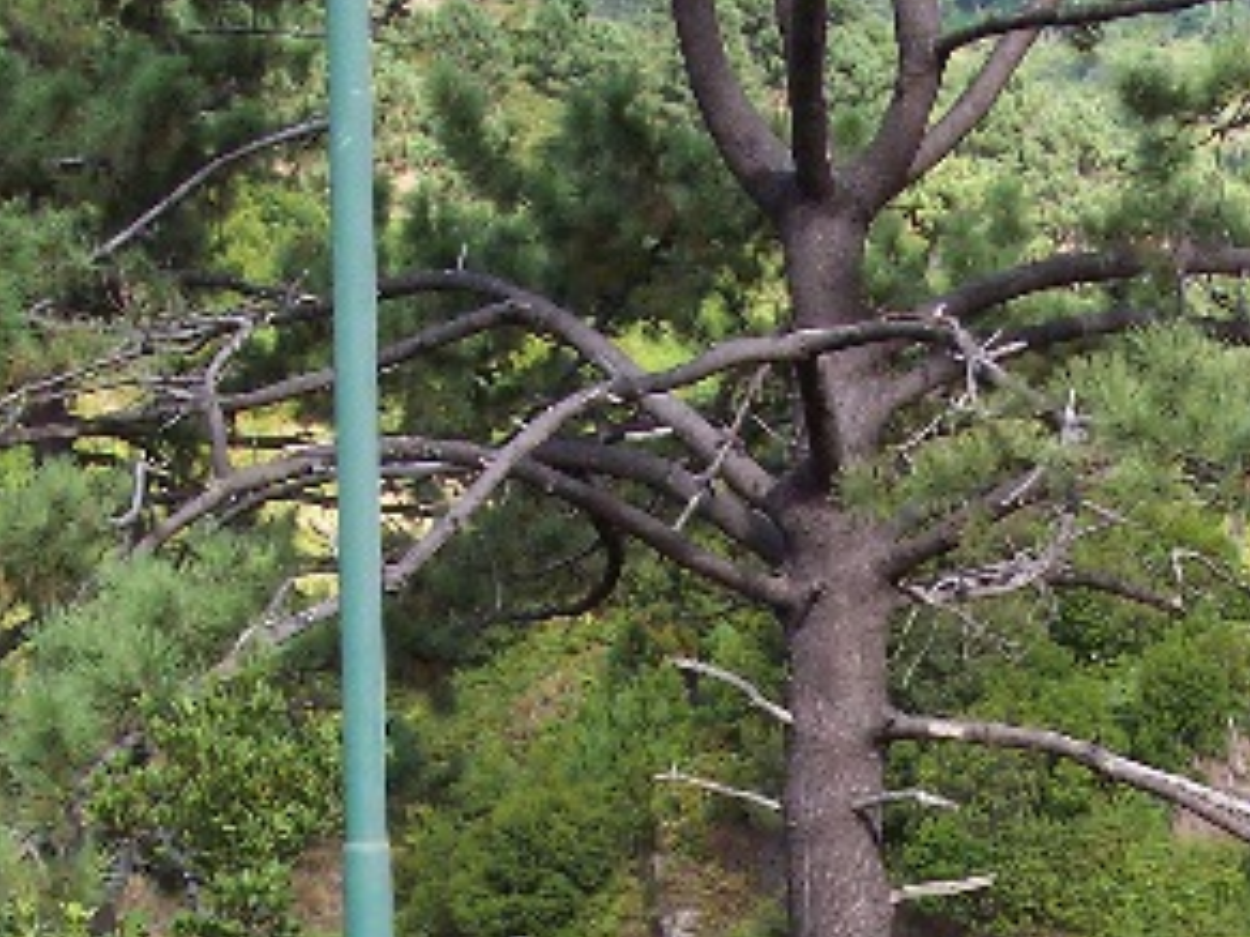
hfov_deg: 18.7
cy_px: 1271
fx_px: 3755
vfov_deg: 13.6
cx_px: 1006
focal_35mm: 104
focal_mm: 8
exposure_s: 1/250
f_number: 4.8
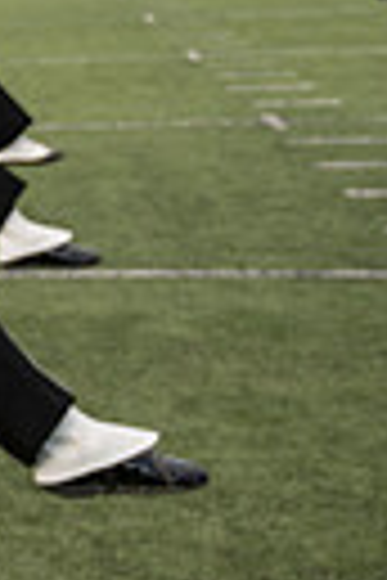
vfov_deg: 18.3
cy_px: -38
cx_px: -558
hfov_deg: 10.7
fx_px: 1741
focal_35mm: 108
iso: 500
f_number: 4
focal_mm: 24
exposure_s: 1/2000
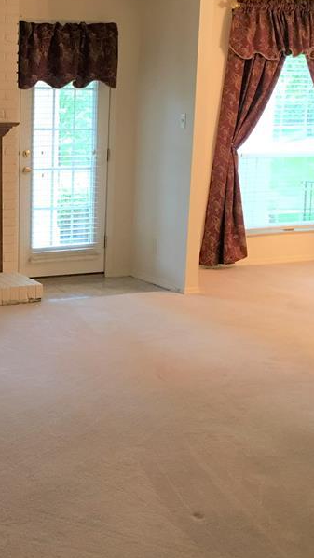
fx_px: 799
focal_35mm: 54
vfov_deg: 38.5
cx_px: -4
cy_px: 299
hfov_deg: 21.4
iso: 64
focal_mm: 4.15
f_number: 2.2
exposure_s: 1/15
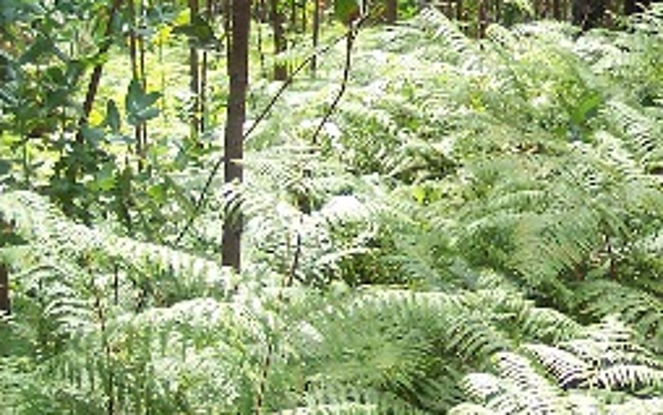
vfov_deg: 10.3
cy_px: 60
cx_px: 663
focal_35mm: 127
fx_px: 2296
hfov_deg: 16.1
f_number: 2.8
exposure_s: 1/350
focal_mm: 8
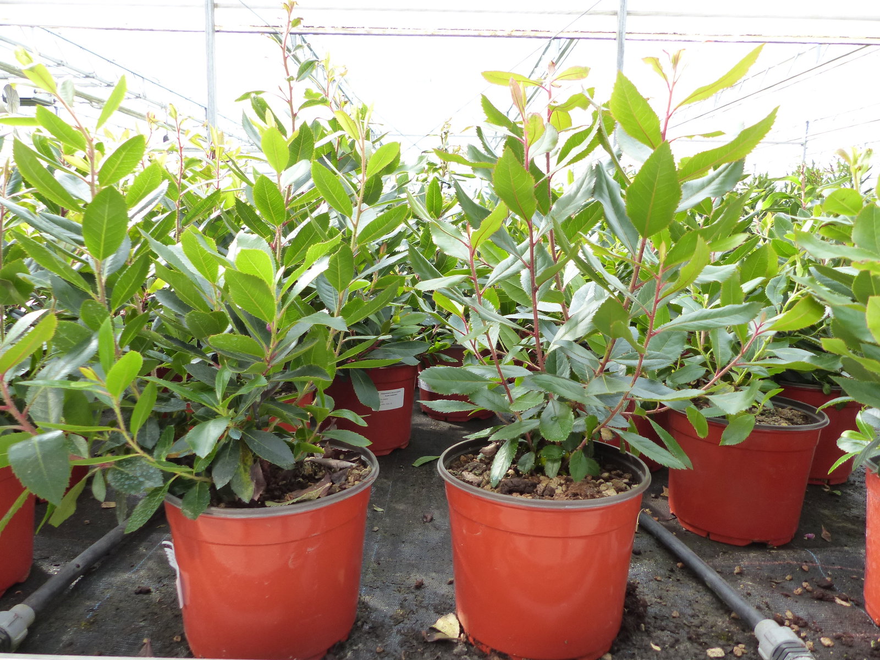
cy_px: 330
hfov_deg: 69.4
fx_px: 636
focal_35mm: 25
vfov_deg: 54.9
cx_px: 440
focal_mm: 4.5
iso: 160
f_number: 2.8
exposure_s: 1/80
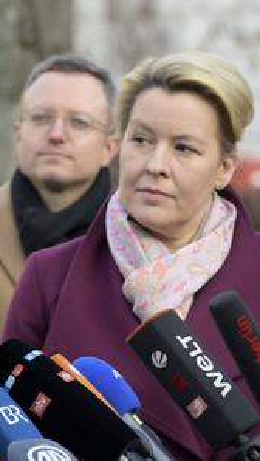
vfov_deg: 6.8
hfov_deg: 3.8
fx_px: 3879
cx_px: -87
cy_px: 230
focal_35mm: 317
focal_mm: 200
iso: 2000
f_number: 7.1
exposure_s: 1/400
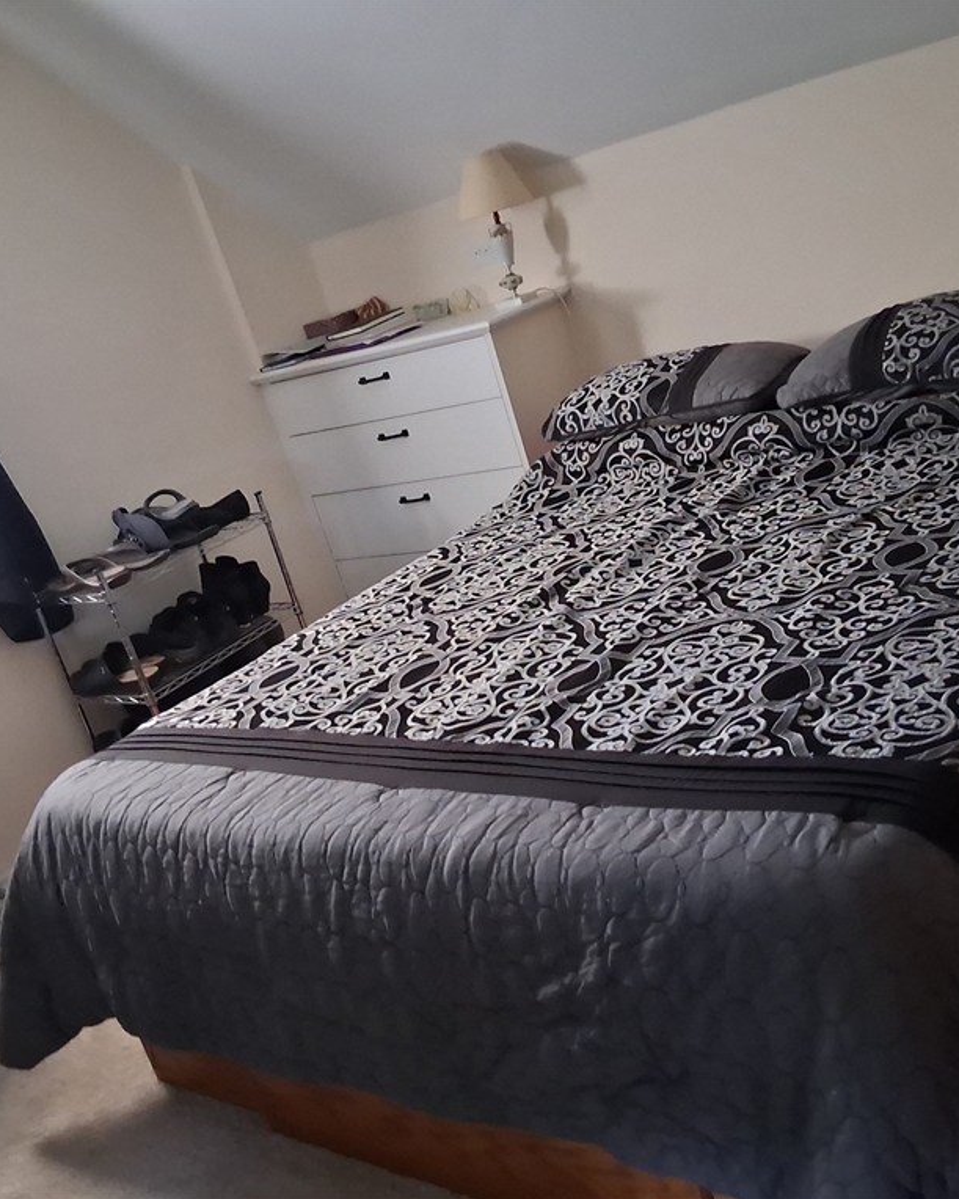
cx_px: 498
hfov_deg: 43.3
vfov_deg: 52.9
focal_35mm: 34
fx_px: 1207
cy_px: 600
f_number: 1.8
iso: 500
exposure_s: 1/30
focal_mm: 3.98
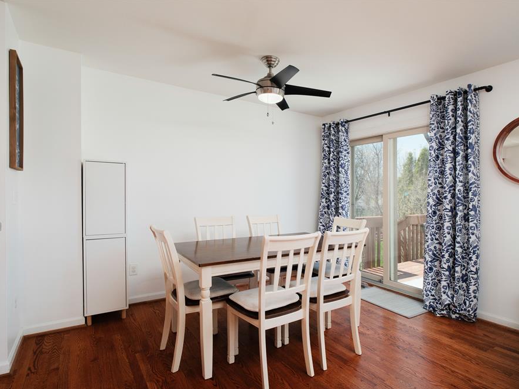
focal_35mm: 20
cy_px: 199
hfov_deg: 81.5
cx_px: 286
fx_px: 300
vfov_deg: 65.9
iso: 500
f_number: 6.4
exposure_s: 1/250
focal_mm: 11.9
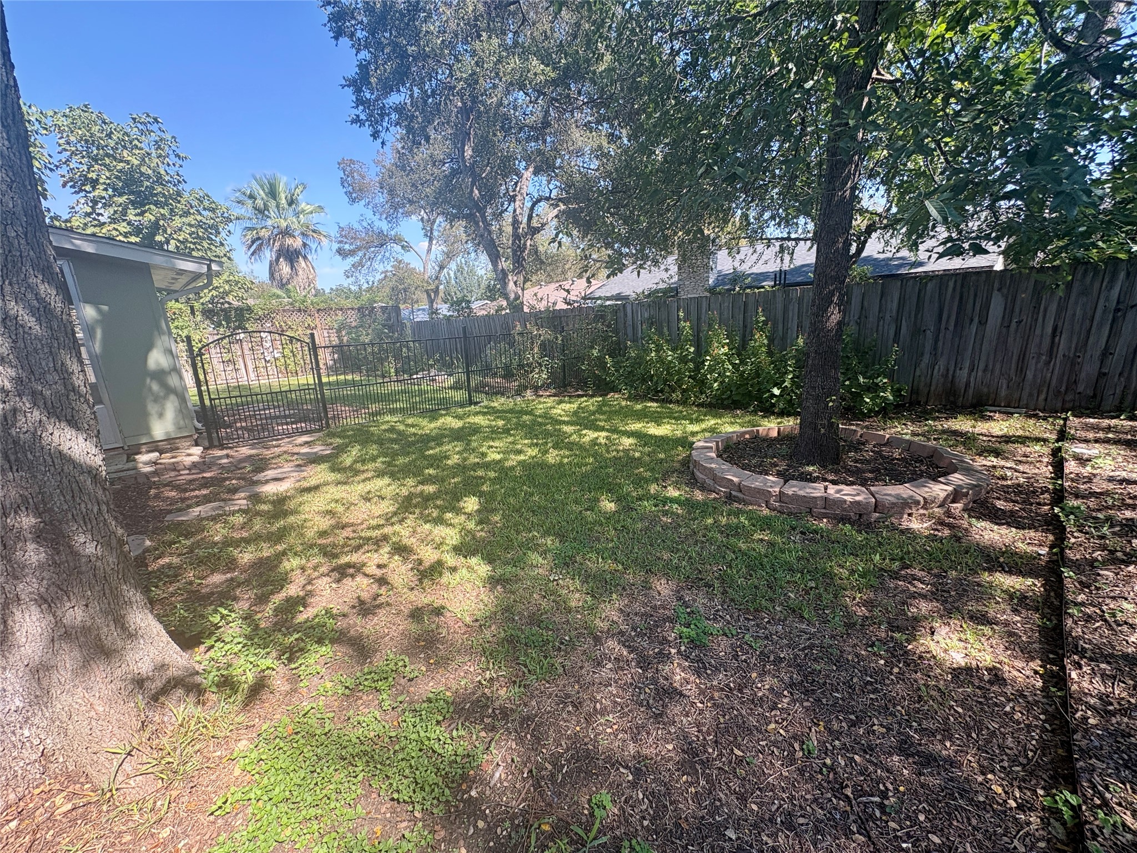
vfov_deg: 85.7
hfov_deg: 102.1
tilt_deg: -13.5
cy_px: 426
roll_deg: +2.9
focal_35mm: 14
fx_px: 460
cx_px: 568
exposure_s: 1/324
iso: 64
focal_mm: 2.22
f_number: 2.2
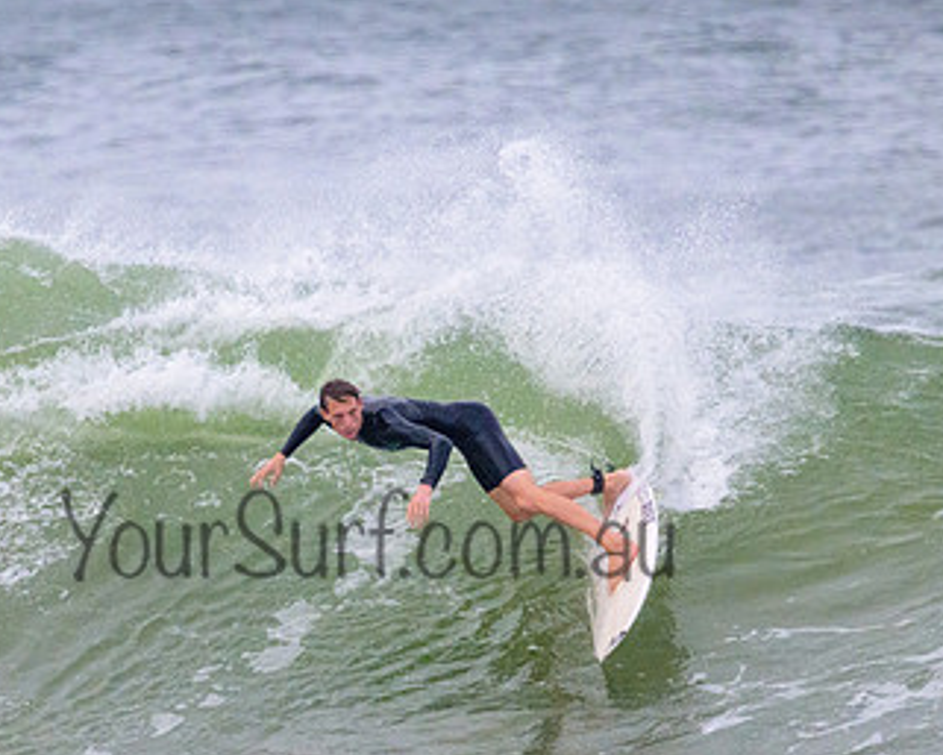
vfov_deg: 1.1
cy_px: 510
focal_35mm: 1358
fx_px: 37912
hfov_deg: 1.4
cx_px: 364
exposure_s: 1/3200
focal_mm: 800
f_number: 11
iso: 4500
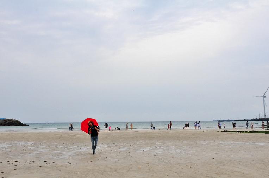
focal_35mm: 36
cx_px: 134
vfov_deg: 36.8
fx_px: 269
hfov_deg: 53.2
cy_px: 89
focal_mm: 24
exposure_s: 1/125
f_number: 13
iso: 200
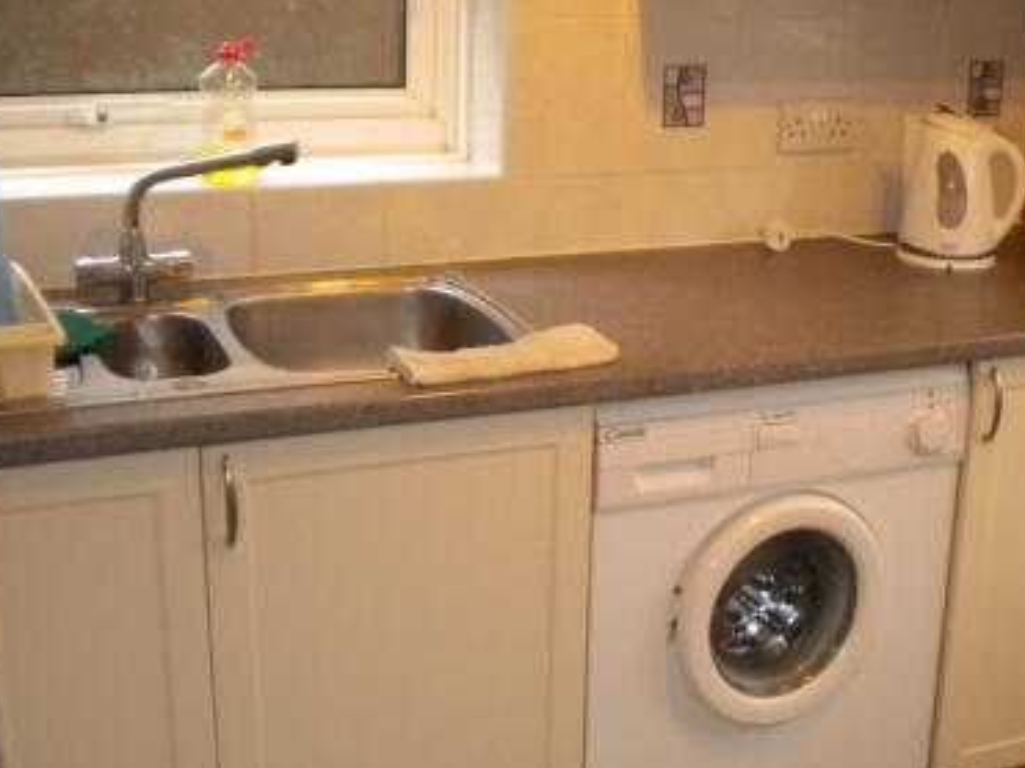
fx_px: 1628
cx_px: 720
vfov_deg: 26.5
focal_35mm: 55
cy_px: 416
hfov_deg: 34.5
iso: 400
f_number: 3.1
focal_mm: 6.3
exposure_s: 1/30
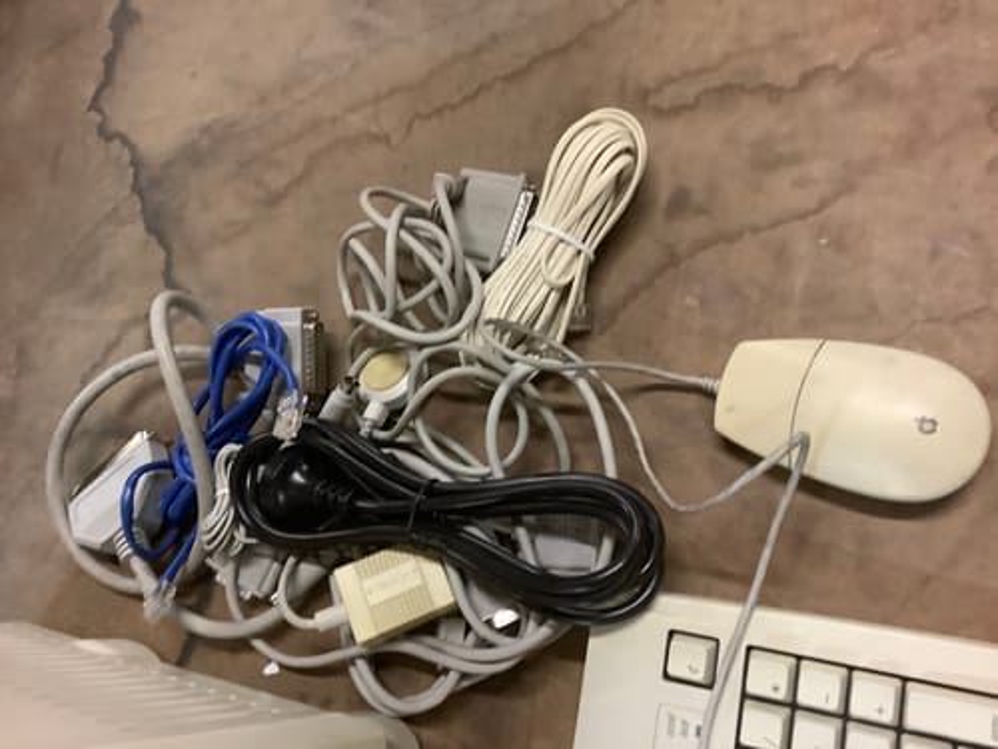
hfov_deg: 58.4
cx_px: 499
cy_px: 374
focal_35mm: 31
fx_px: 894
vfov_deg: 45.4
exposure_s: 1/25
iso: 400
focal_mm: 3.3
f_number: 2.4
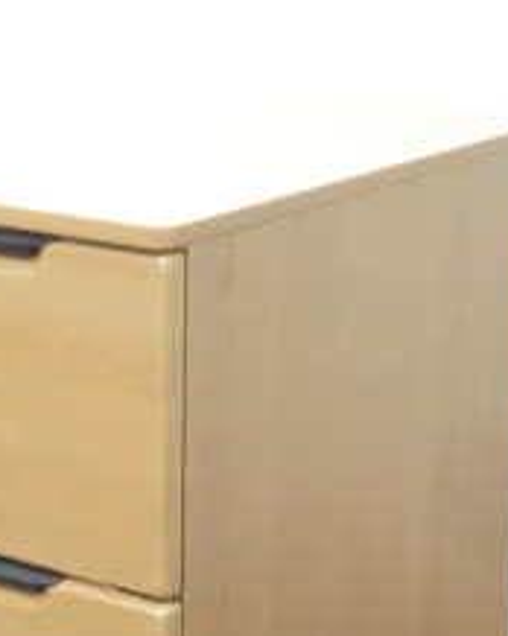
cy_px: 537
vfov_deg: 17.4
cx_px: 169
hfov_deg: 14.1
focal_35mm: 109
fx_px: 2051
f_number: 3.9
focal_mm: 6.9
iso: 800
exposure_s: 1/25
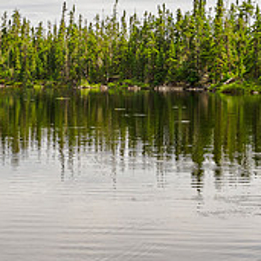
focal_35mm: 78
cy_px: 86
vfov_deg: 22.1
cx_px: 157
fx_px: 665
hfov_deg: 22.2
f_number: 8
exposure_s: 1/125
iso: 200
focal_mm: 13
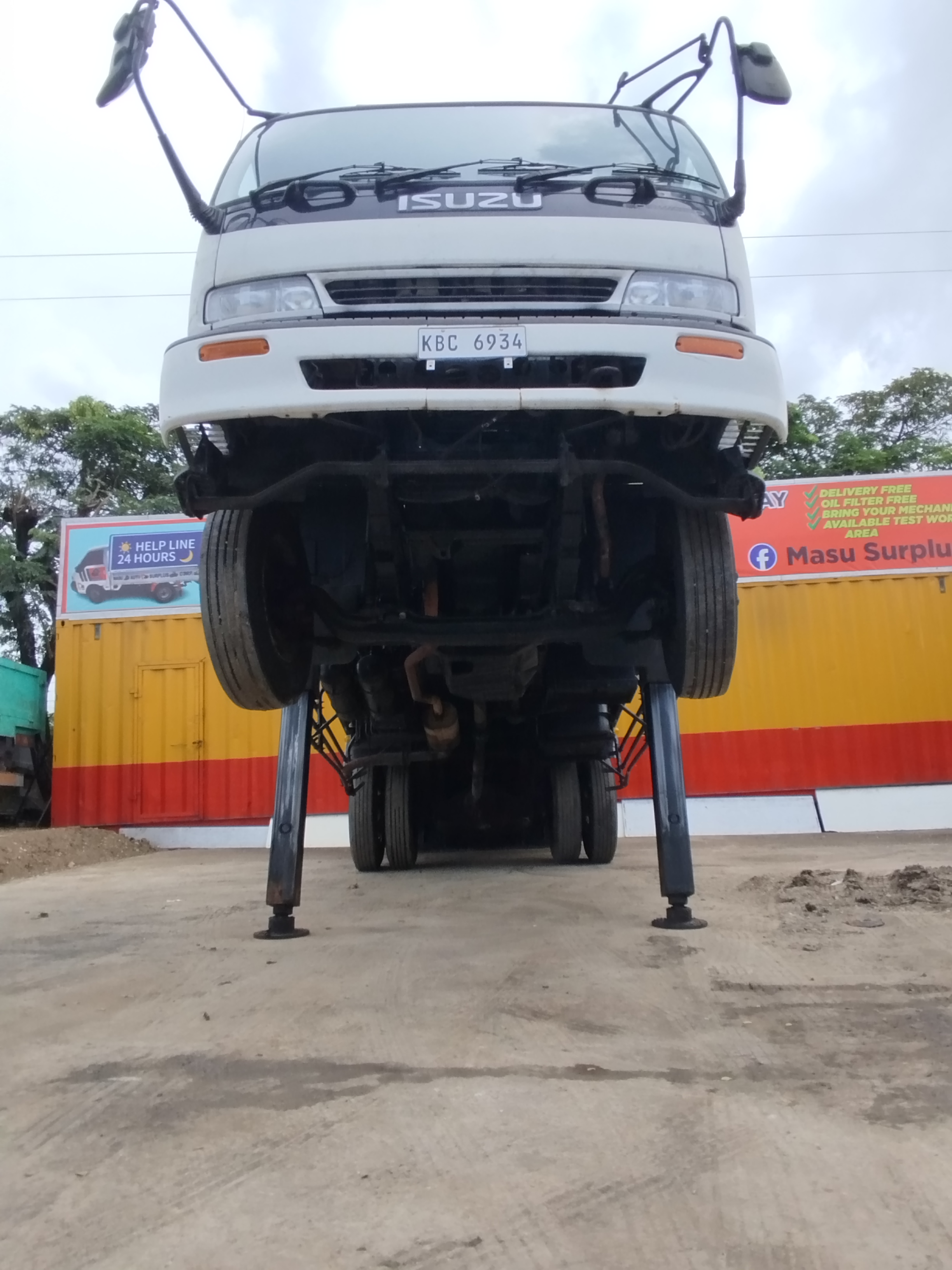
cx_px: 476
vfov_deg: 76.4
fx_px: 807
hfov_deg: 61.1
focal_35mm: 22
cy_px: 635
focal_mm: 1.65
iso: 50
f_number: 2.2
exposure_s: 1/1264
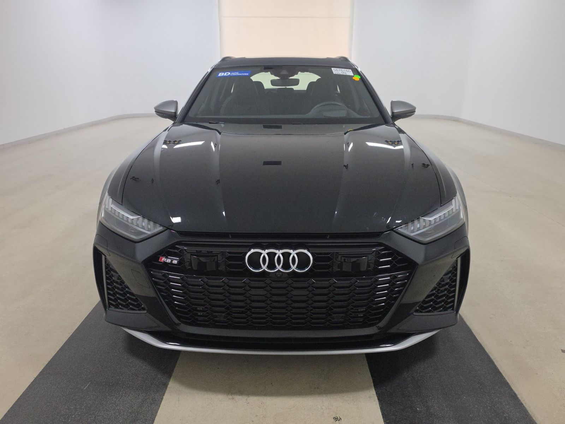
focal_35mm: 23
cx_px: 282
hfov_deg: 73.9
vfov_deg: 58.9
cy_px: 212
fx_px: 375
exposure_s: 1/100
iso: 314
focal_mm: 6.5
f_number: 1.4
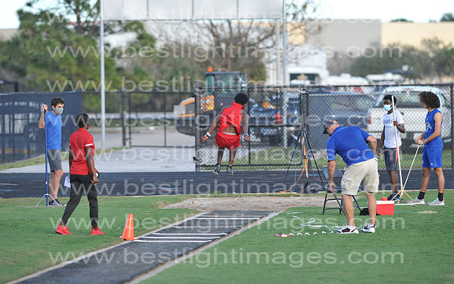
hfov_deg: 6.8
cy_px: 138
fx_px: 3800
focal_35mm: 307
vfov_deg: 4.3
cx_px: 227
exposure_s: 1/1250
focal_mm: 300
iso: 800
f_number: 4.5
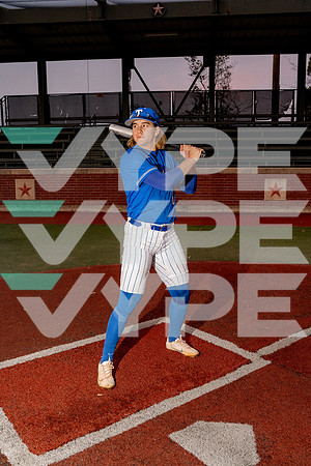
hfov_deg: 37.9
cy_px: 233
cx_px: 156
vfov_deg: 54.4
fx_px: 454
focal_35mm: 35
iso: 800
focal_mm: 35
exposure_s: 1/250
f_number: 5
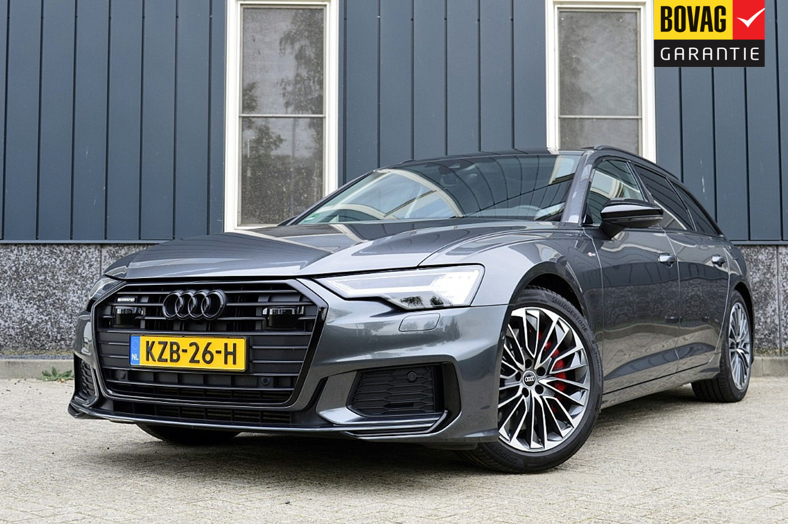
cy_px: 262
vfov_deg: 28.0
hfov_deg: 41.1
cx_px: 394
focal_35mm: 48
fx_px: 1050
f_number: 8
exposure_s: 1/60
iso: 400
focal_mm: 32
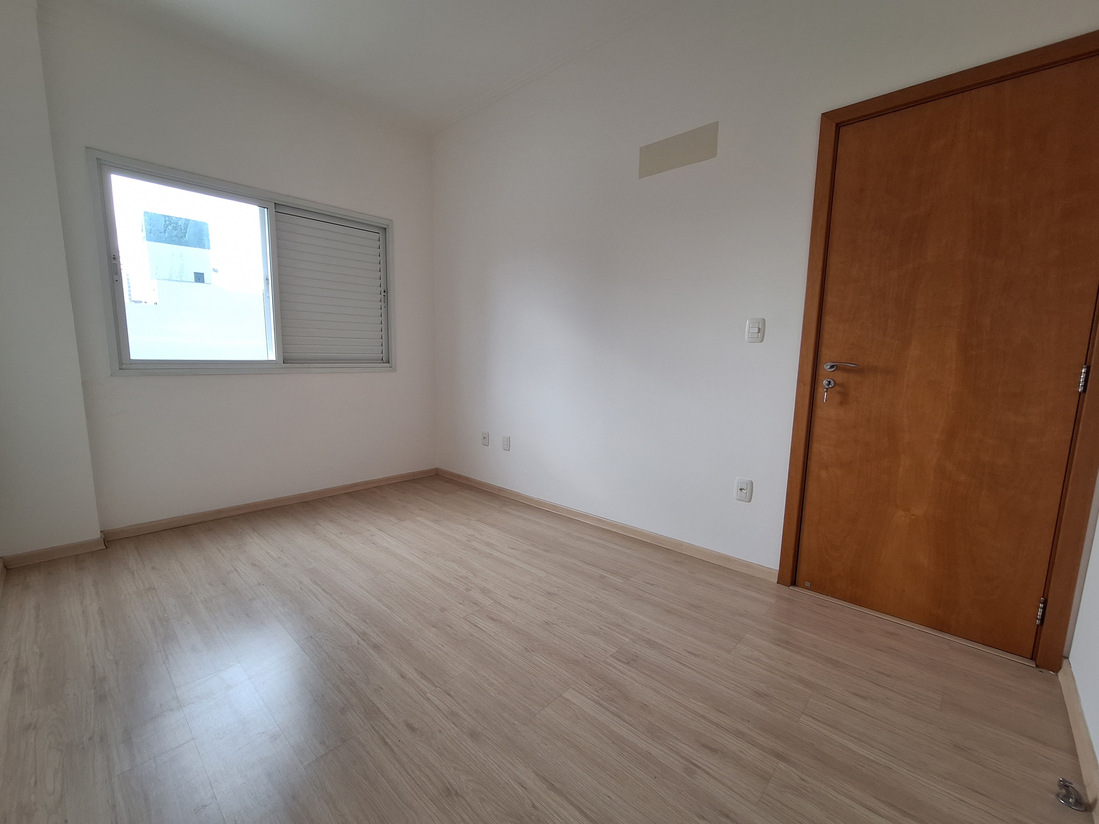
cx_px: 531
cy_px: 429
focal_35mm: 14
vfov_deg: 85.6
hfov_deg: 102.0
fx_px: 445
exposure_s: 1/40
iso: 64
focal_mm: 1.74
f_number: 2.2
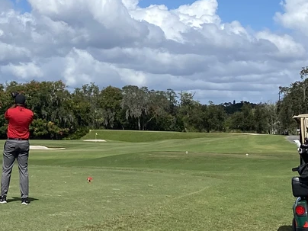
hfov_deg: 18.3
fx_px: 916
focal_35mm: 103
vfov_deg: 14.3
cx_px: -34
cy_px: 69
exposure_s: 1/5236
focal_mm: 4.25
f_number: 1.8
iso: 32
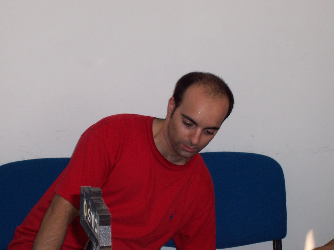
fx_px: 1071
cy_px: 125
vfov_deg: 13.3
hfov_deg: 17.7
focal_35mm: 111
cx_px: 167
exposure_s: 1/90
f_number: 4.8
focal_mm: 16.8
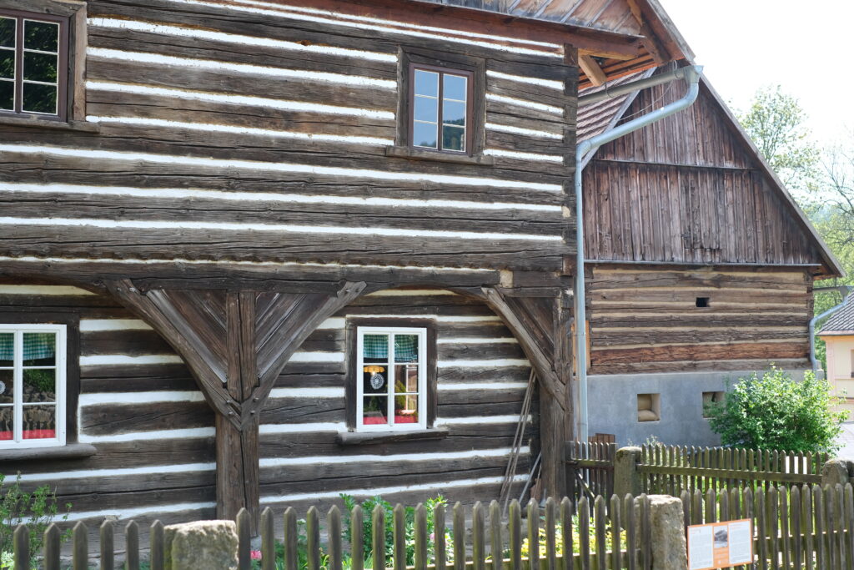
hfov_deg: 37.5
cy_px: 285
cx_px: 427
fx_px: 1257
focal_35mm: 53
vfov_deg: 25.5
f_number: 3.2
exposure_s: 1/340
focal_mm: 35
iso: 160
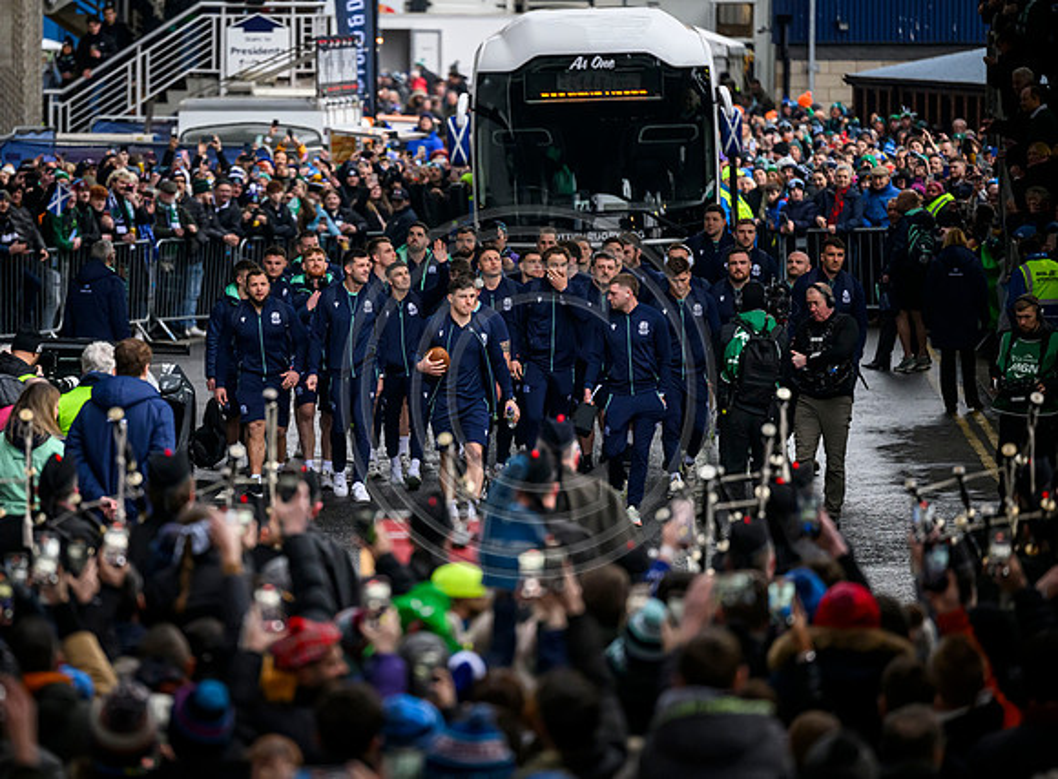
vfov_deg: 6.2
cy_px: 433
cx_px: 410
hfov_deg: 8.4
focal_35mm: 237
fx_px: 7205
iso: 3200
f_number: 2.8
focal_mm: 200
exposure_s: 1/2000
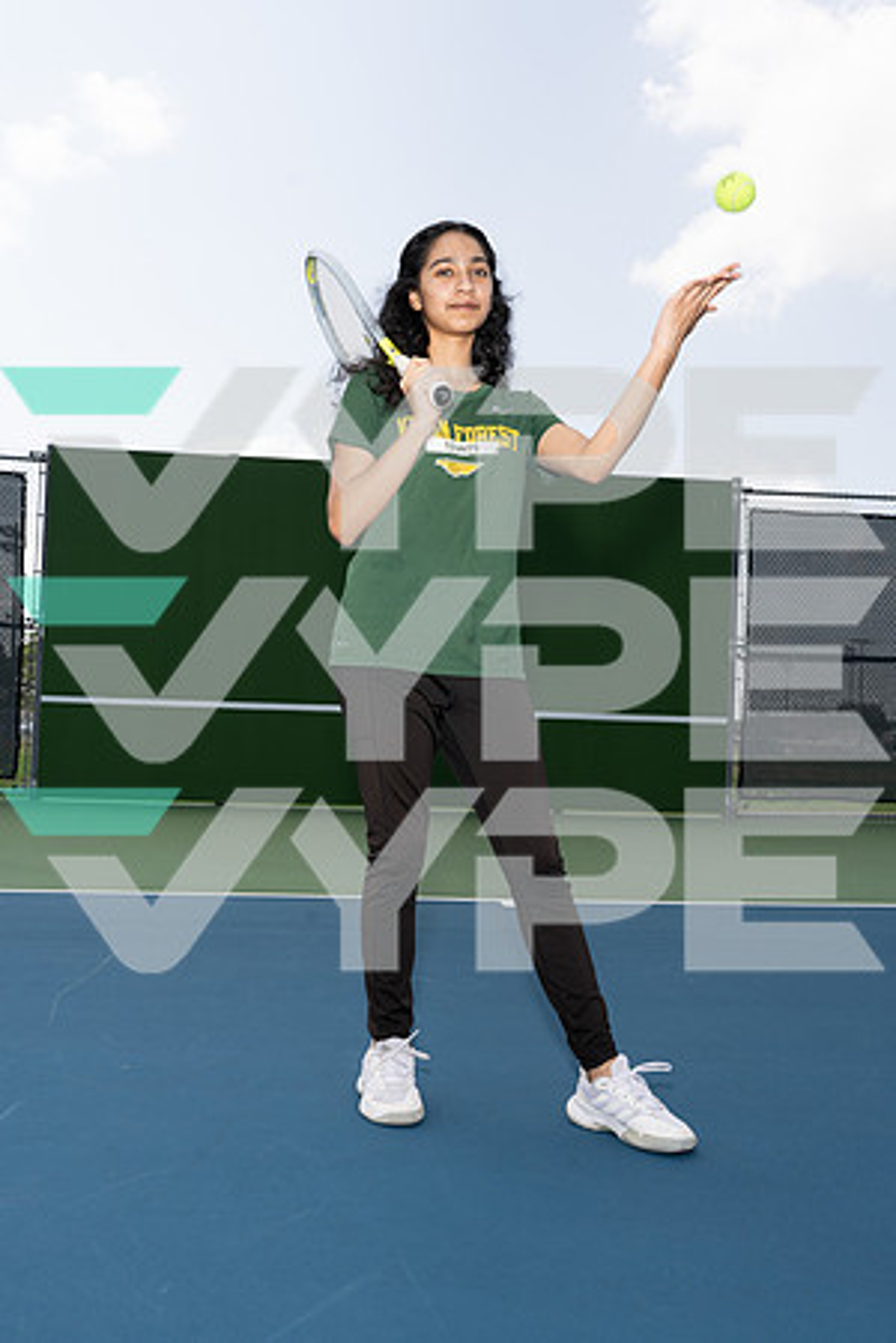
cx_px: 448
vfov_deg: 54.4
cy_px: 672
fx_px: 1307
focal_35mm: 35
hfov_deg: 37.9
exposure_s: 1/250
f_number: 10
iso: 160
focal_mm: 35
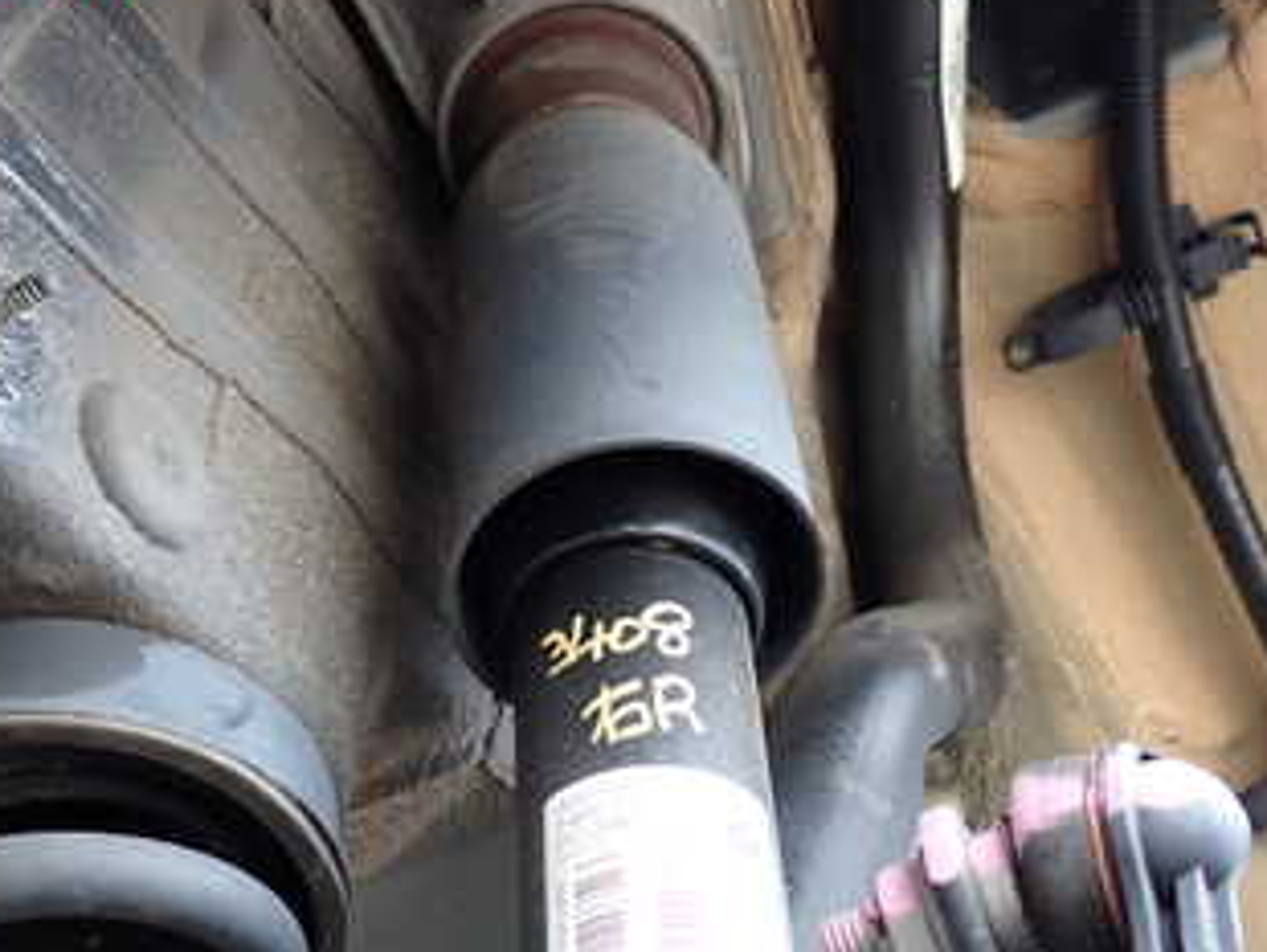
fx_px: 2125
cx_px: 646
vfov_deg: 24.6
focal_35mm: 58
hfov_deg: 33.2
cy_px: 829
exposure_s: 1/60
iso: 160
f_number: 2.3
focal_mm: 5.4
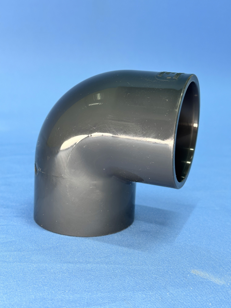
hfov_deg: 30.3
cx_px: 116
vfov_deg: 39.7
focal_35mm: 48
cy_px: 154
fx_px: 427
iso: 80
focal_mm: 6.86
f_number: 1.78
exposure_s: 1/100
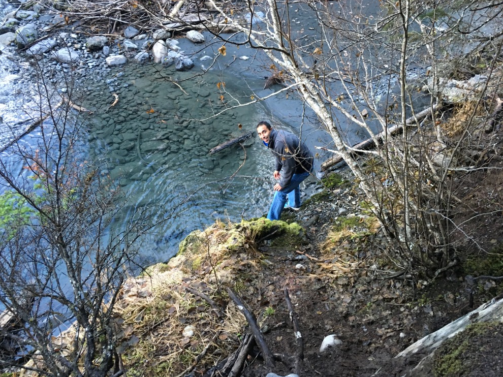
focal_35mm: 30
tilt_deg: -44.3
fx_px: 436
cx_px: 243
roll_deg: -1.4
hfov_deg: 60.0
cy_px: 185
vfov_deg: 46.8
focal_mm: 4.15
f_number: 2.2
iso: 125
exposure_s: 1/30
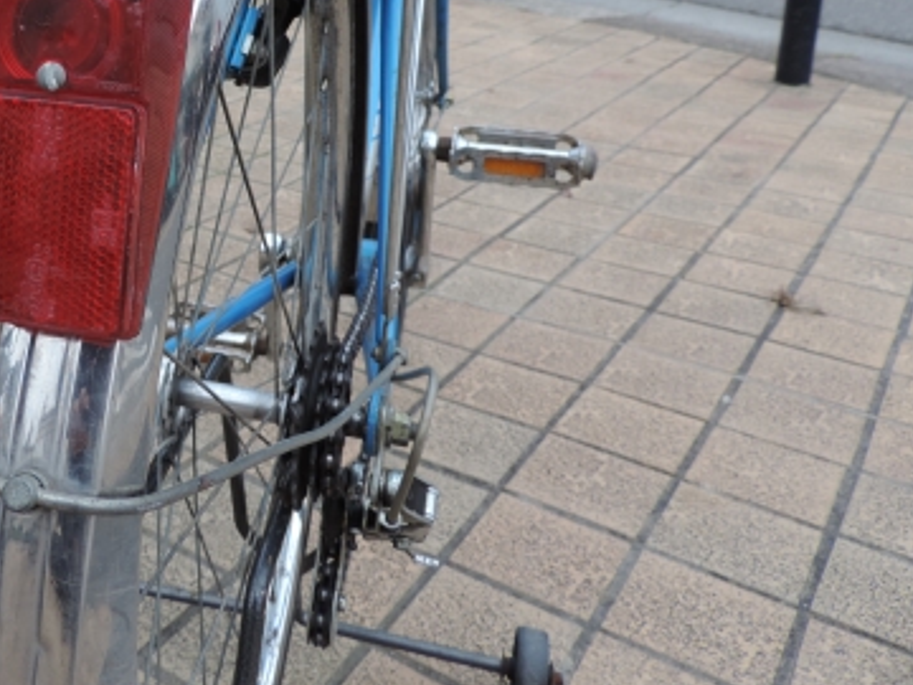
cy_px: 122
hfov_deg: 44.0
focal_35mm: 40
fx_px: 1055
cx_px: 155
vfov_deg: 34.7
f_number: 3
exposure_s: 1/40
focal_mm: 4.3
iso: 80
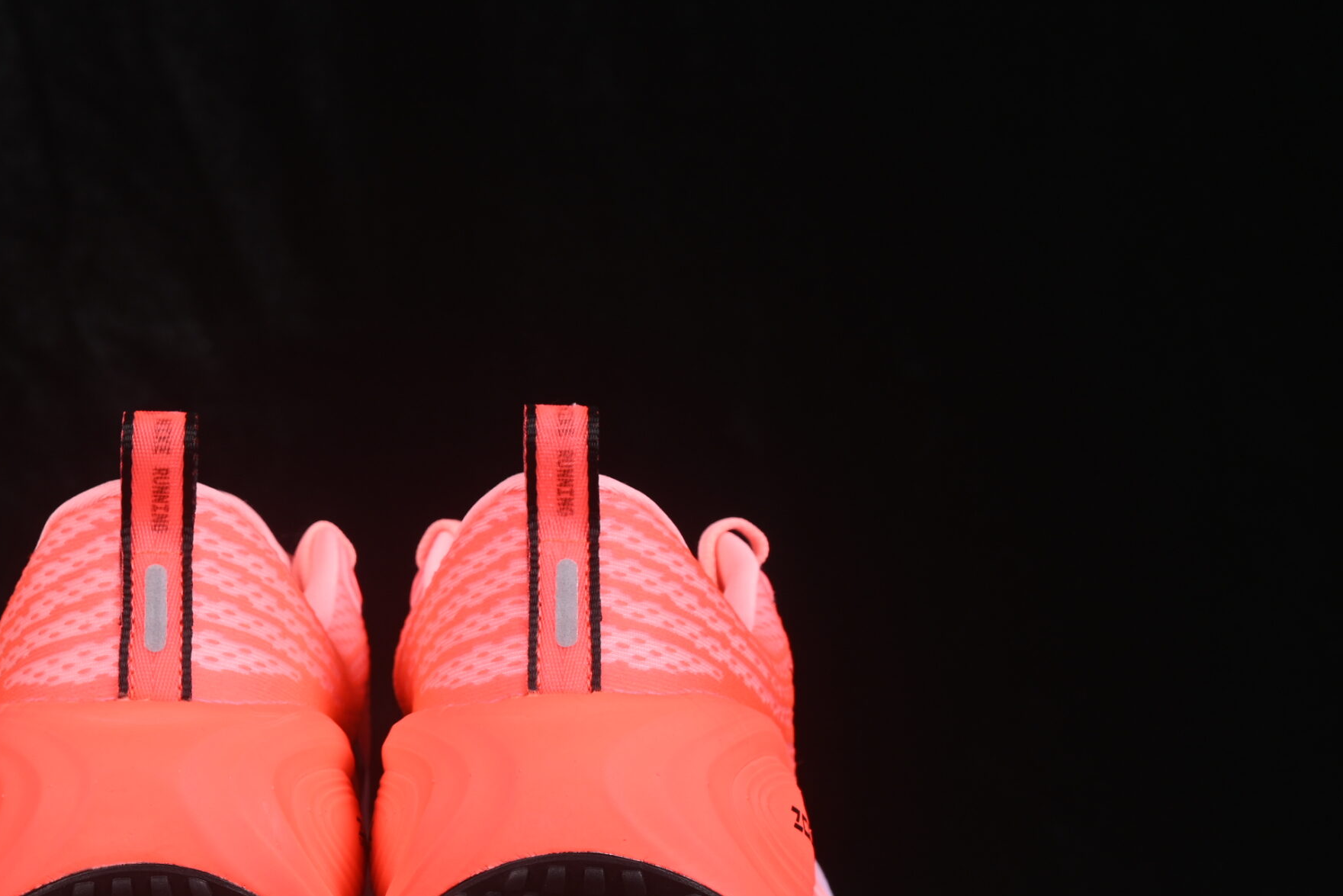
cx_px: 368
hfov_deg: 18.7
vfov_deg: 12.6
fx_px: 4067
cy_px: 606
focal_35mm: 109
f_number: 8
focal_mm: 50
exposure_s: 1/80
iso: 160
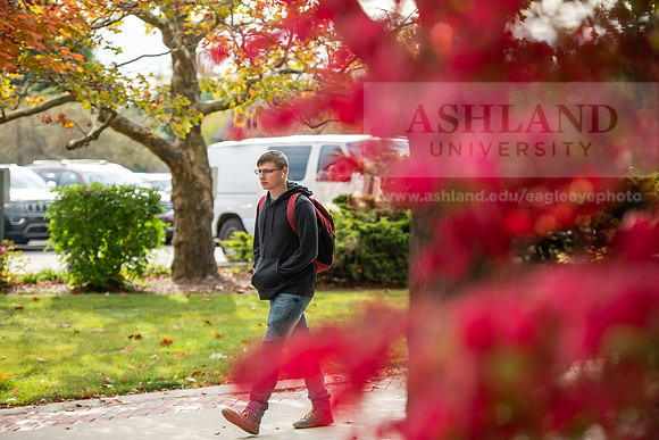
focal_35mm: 120
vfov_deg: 11.4
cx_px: 330
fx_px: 2197
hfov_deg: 17.1
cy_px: 220
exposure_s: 1/400
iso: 200
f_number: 3.2
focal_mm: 120
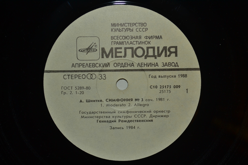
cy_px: 82
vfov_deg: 23.8
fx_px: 393
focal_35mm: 57
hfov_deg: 35.1
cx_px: 124
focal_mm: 38
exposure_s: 1/60
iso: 100
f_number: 5
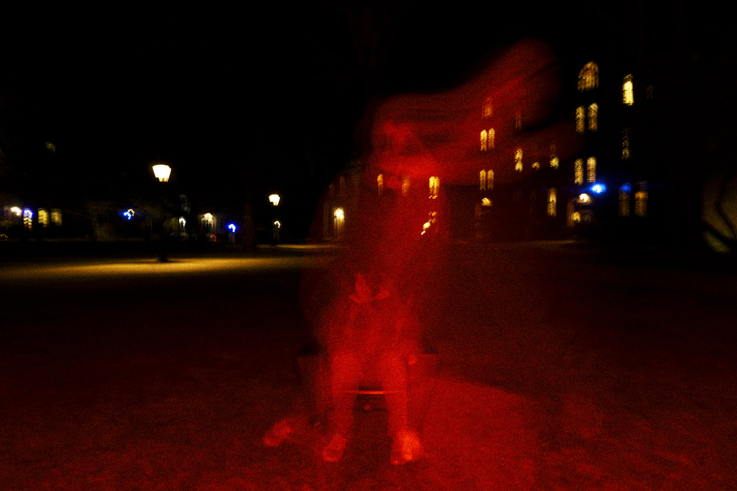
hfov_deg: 67.4
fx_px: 553
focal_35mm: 27
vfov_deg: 47.9
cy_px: 246
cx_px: 368
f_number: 6.3
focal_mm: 18
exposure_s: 3.2
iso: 100
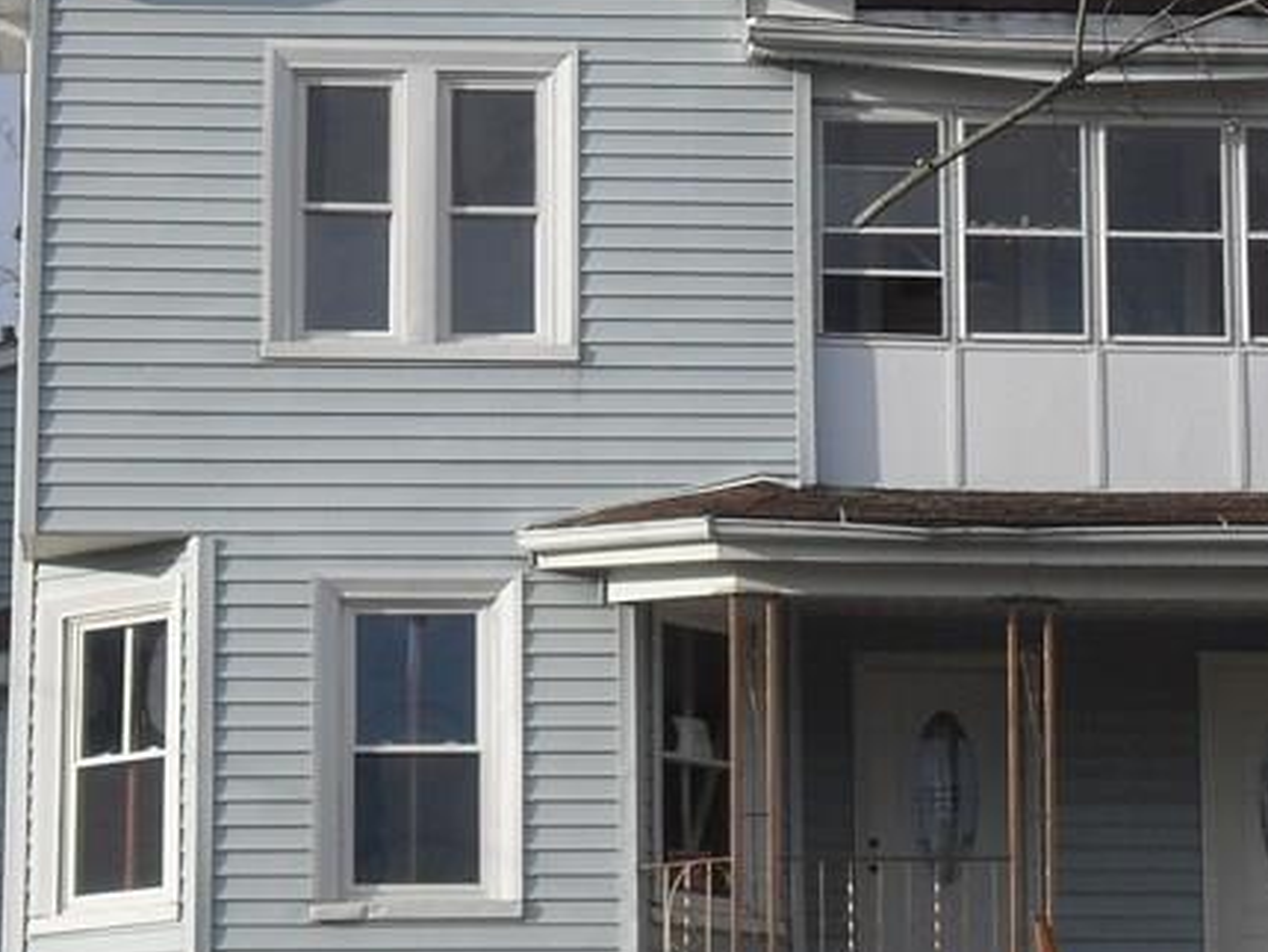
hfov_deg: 12.6
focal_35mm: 157
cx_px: 888
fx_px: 5754
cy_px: 333
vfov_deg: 9.5
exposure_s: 1/750
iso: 100
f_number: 4.6
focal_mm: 11.7
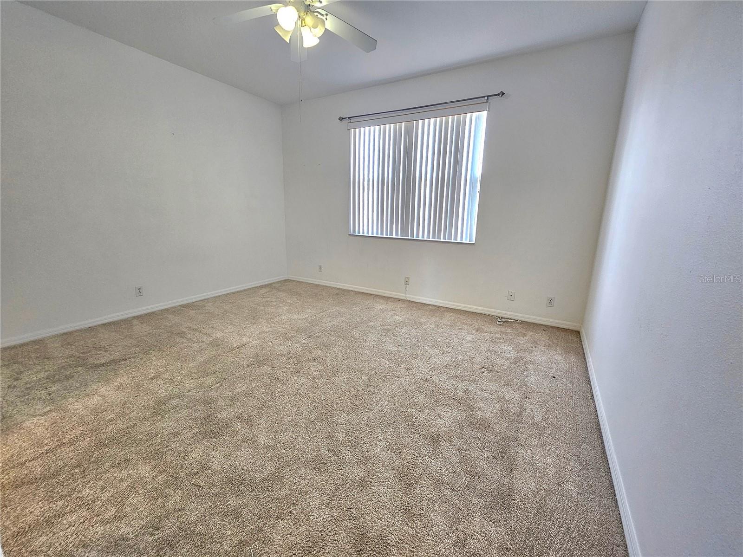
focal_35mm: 13
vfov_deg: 89.9
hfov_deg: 106.2
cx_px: 372
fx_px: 279
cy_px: 278
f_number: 2.2
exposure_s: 1/60.2
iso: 160
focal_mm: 2.2
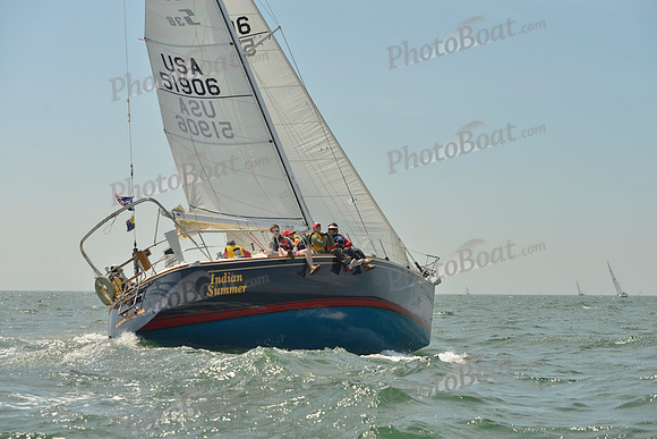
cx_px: 328
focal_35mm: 70
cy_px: 220
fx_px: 1278
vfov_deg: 19.5
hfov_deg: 28.8
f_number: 7.1
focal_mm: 70
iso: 200
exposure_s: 1/1250
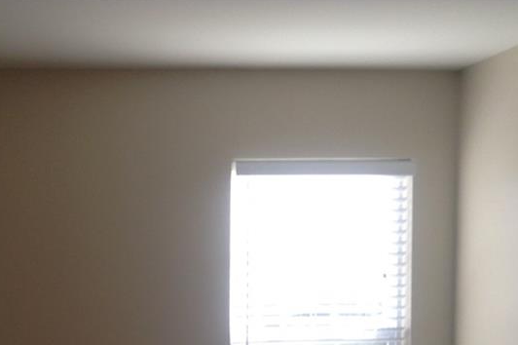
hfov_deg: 29.3
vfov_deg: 19.8
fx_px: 949
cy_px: 366
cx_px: 54
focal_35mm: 66
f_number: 2.4
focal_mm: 3.3
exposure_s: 1/60
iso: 25
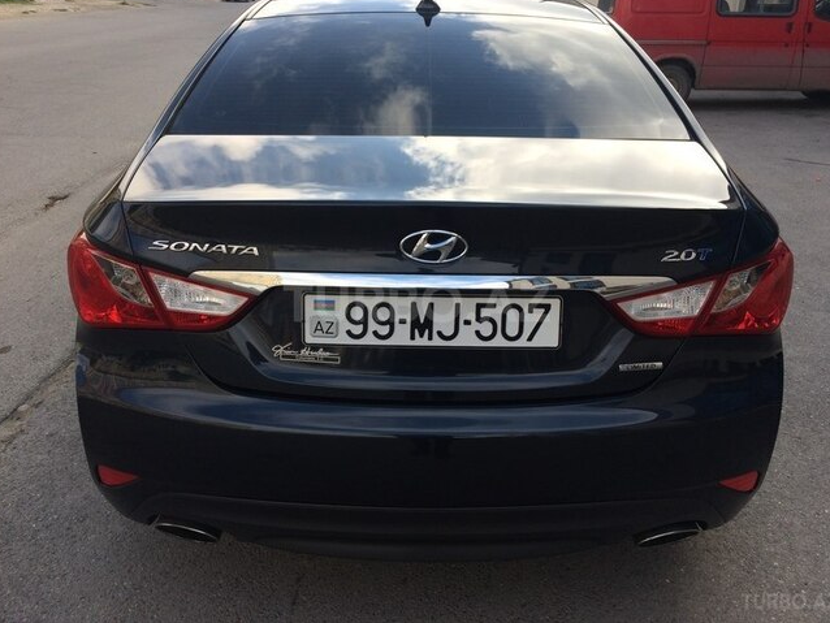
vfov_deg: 46.8
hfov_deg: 59.9
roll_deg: -1.0
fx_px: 720
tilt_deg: -21.5
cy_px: 302
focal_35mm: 30
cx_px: 416
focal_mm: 4.15
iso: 32
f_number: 2.2
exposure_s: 1/578
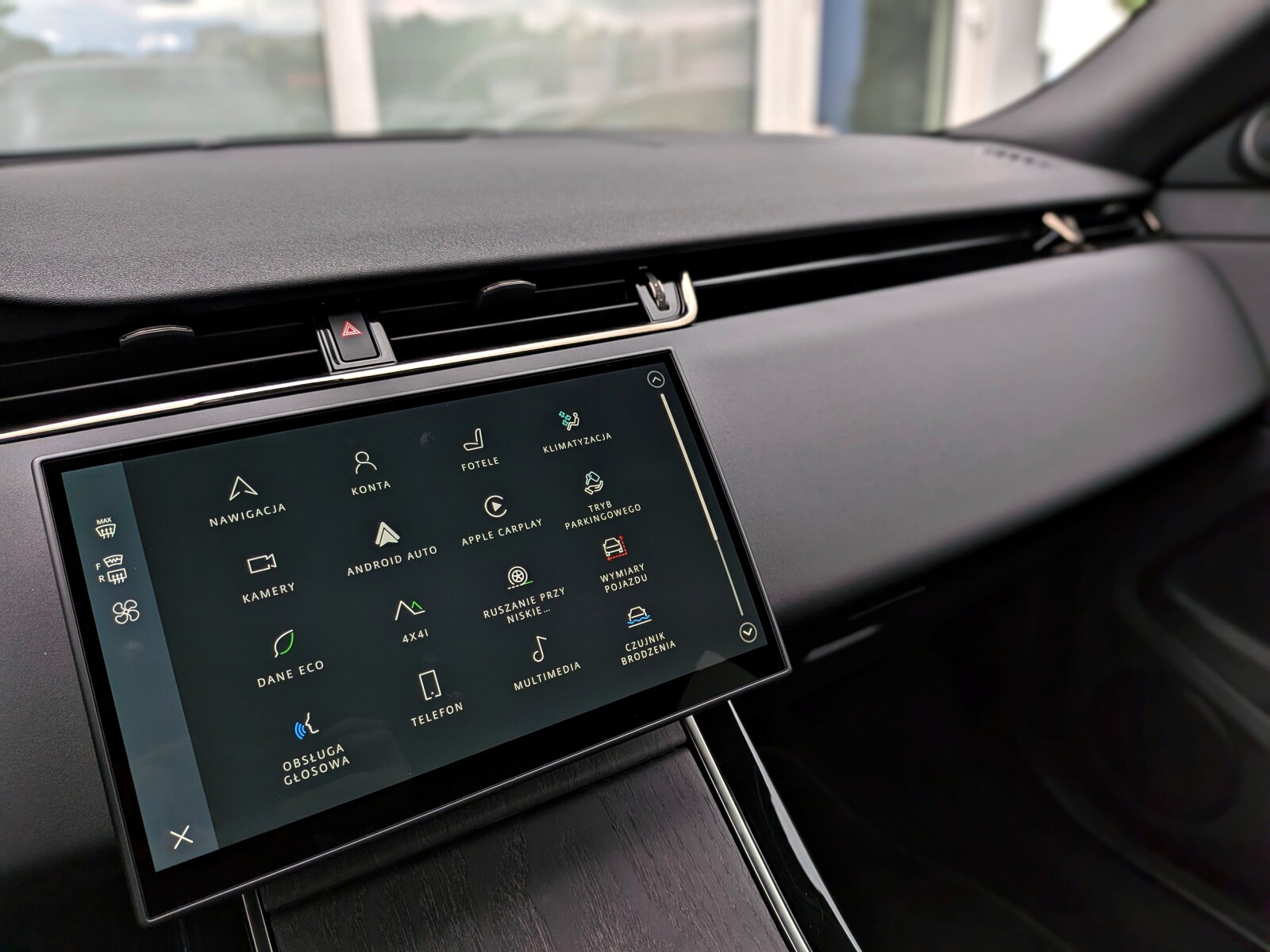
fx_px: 881
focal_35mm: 24
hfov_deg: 71.6
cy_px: 476
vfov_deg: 56.8
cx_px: 635
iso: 30
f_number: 1.7
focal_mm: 4.53
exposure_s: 1/144
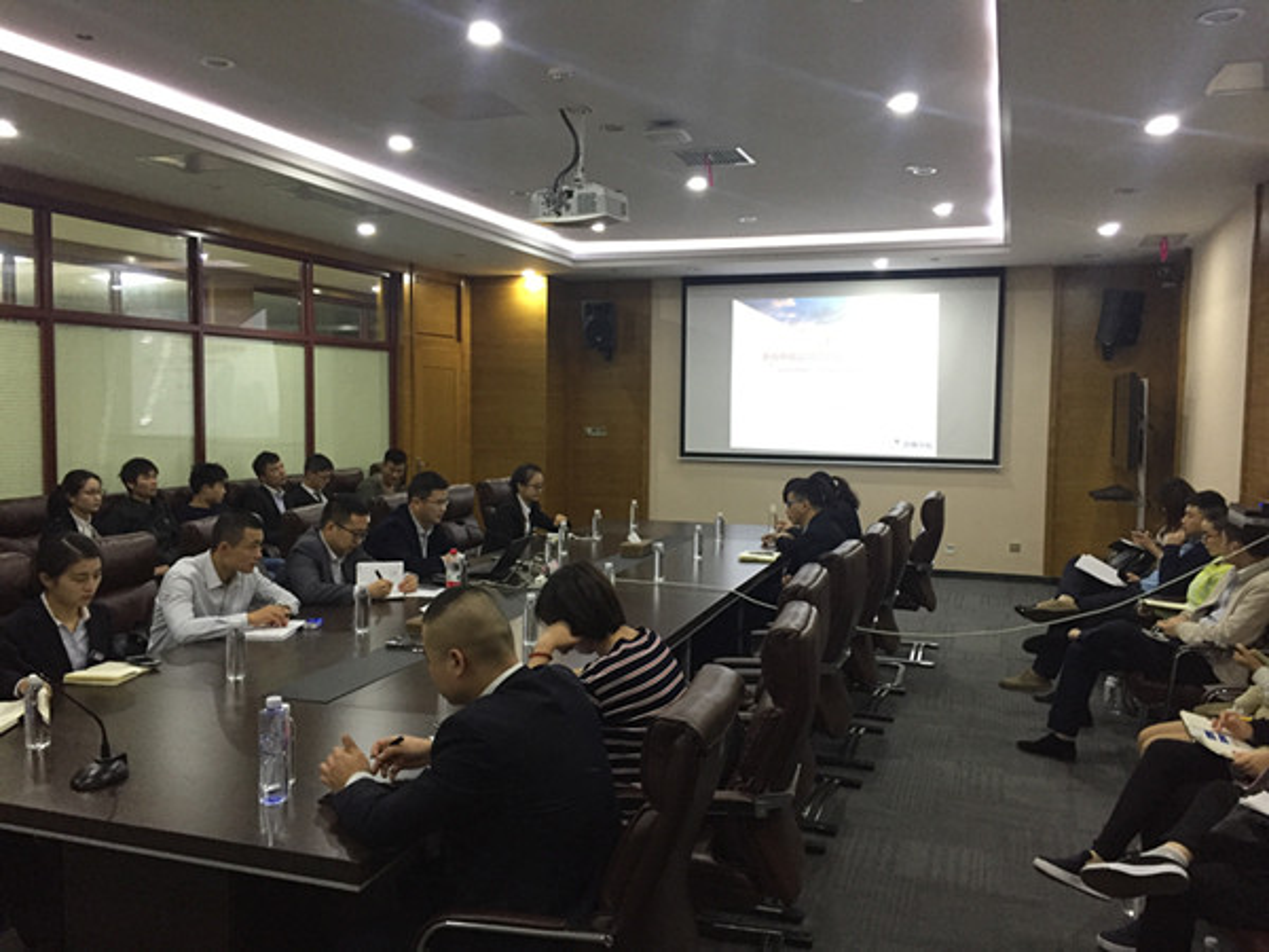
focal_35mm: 29
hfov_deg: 61.7
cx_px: 634
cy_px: 476
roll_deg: -1.1
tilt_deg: -4.9
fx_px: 1063
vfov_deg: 48.2
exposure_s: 1/33
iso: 320
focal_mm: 4.15
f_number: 2.2
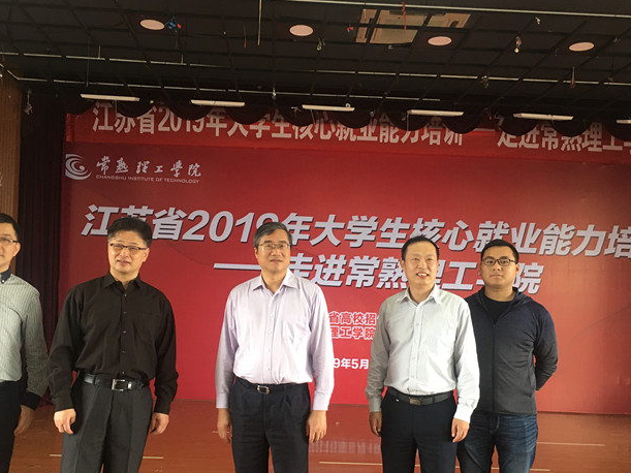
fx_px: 693
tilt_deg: +0.3
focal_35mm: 38
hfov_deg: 49.0
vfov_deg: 37.5
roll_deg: -1.1
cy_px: 299
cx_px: 309
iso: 50
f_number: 2.2
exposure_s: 1/17
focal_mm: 4.15
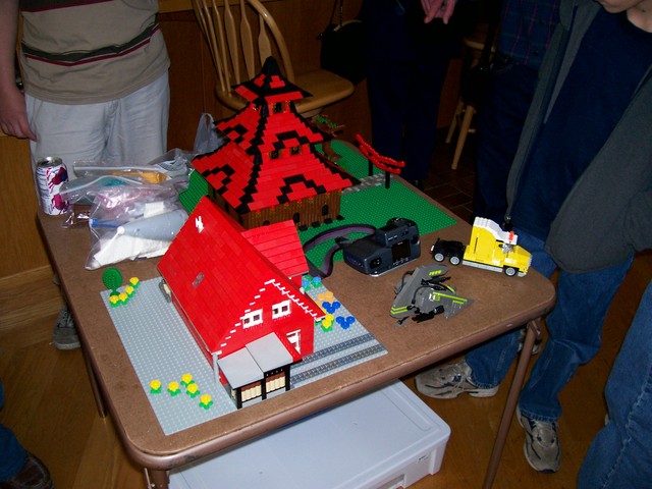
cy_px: 244
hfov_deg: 54.0
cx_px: 326
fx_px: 640
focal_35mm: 34
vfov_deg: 41.8
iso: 140
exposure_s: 1/112
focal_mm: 5.6
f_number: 2.7
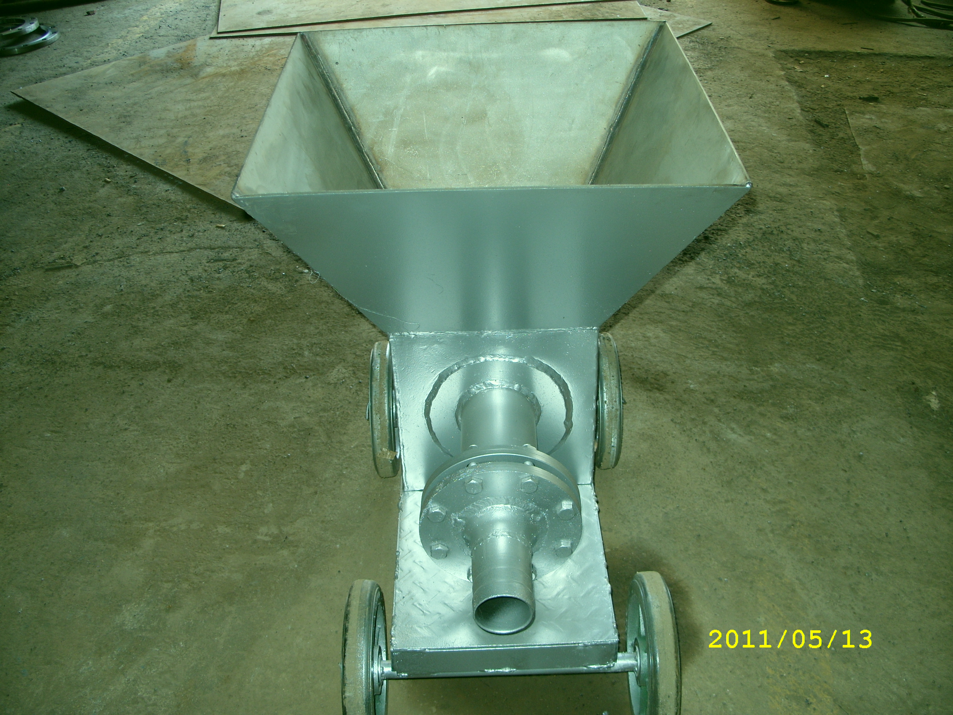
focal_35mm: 38
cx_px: 476
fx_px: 1046
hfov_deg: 49.0
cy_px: 358
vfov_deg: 37.7
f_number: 2.8
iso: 50
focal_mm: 7.8
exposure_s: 1/30
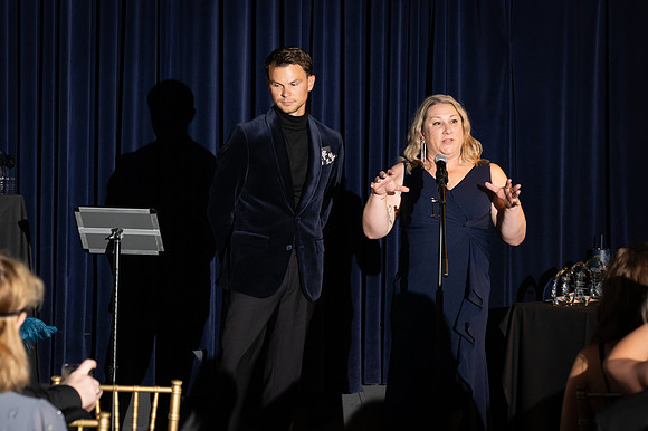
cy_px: 216
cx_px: 324
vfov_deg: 10.5
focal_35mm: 130
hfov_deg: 15.8
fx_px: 2339
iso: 2500
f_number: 4.5
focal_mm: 87
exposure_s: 1/200
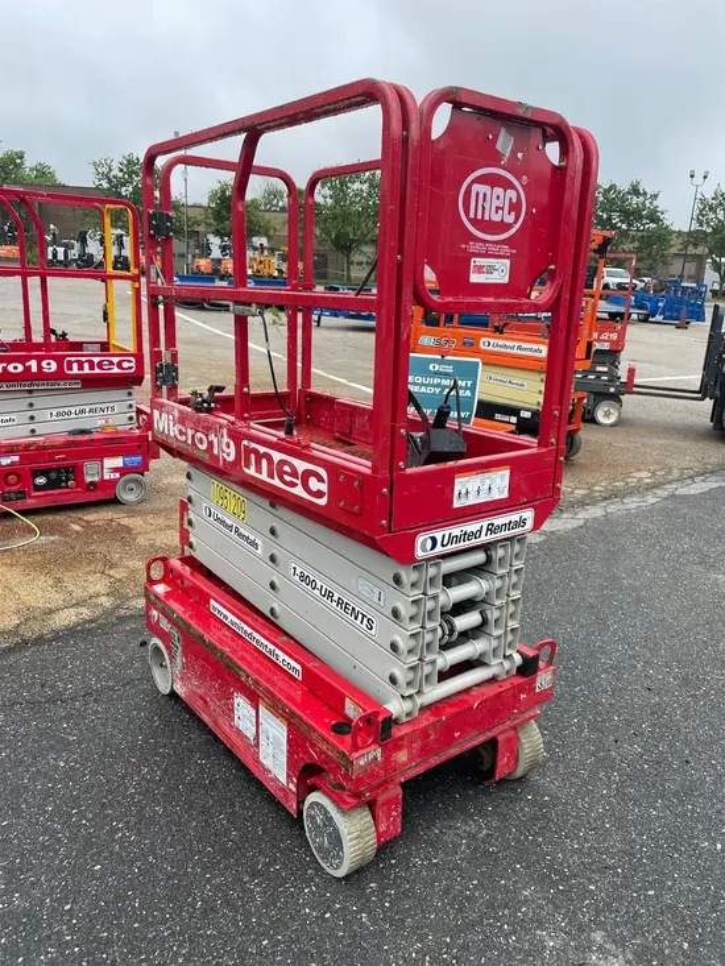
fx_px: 726
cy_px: 483
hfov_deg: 53.1
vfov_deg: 67.3
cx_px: 362
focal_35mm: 26
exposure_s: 1/121
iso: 32
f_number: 1.6
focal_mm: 4.2
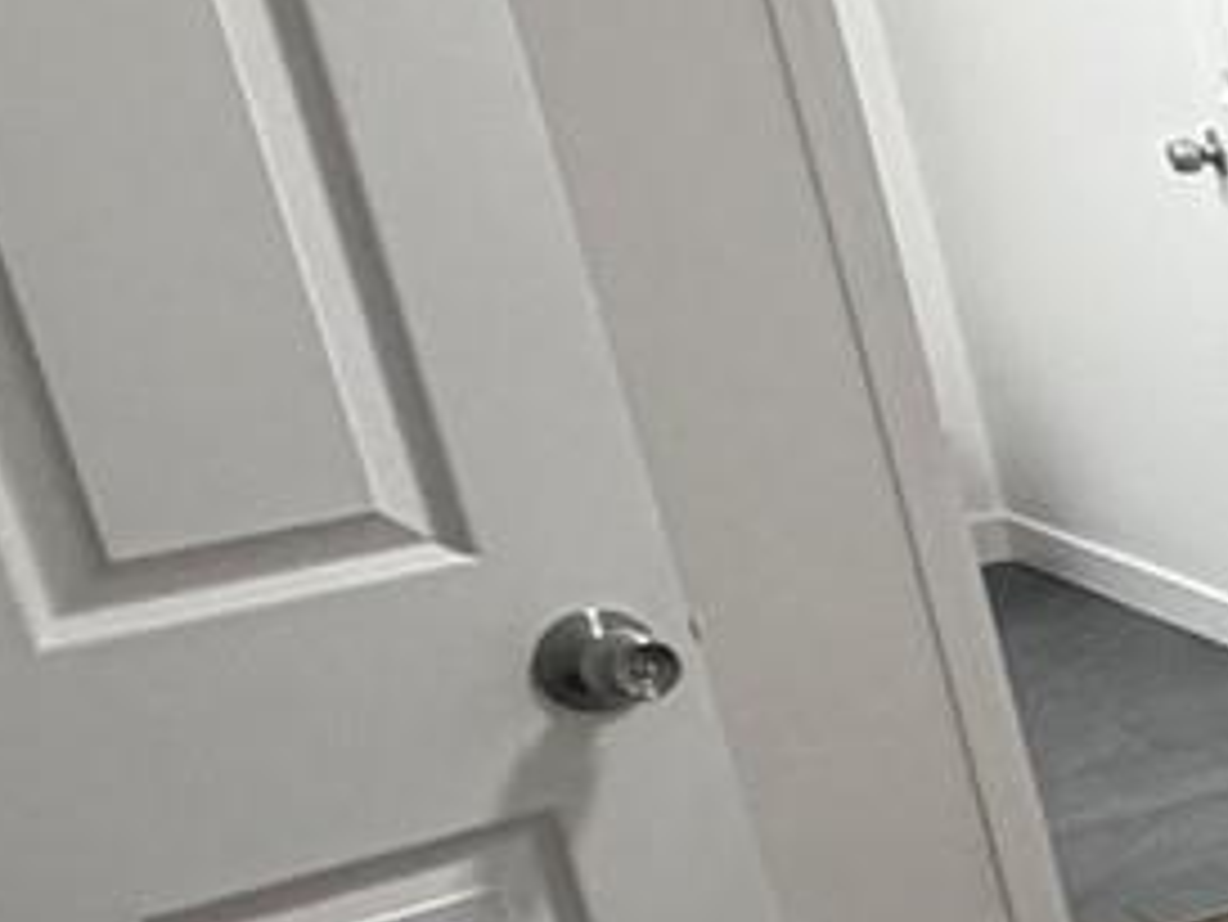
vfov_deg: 17.9
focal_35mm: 82
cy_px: 711
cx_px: 3063
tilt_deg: -19.6
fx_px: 2910
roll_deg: +0.9
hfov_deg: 14.2
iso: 250
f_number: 2.2
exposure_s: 1/120
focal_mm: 2.22
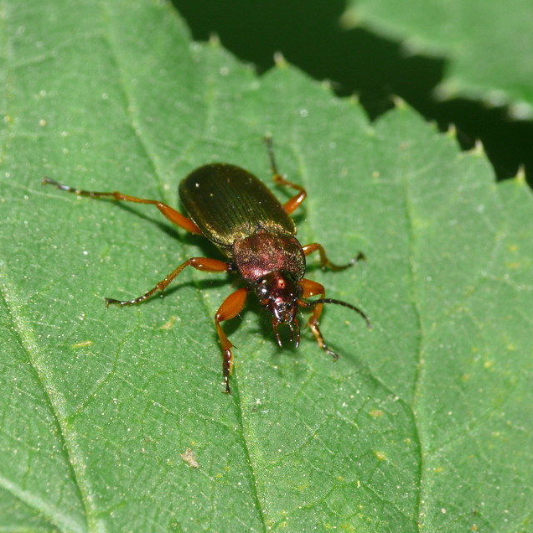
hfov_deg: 5.9
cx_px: 208
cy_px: 266
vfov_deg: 5.9
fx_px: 5139
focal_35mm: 295
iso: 200
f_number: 8
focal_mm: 52.6
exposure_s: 1/30
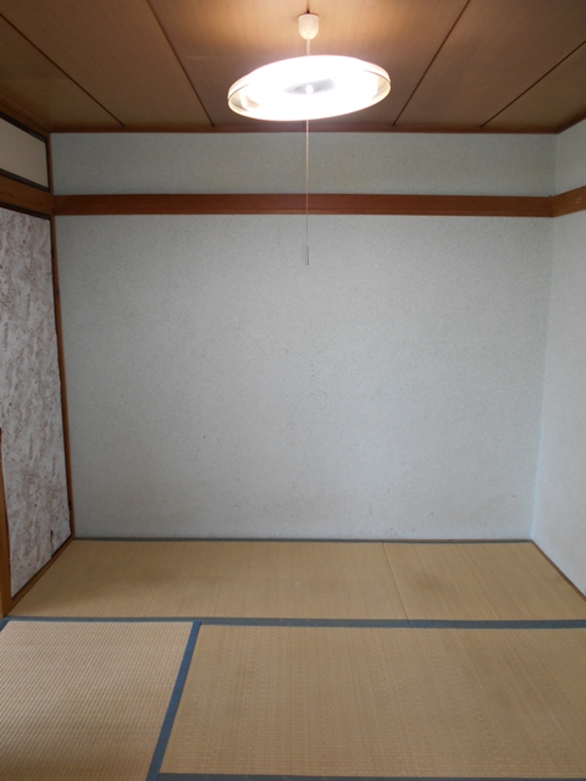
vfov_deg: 67.3
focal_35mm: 26
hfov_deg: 53.1
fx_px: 587
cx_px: 293
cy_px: 390
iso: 110
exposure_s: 1/30
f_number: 3.2
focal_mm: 4.6
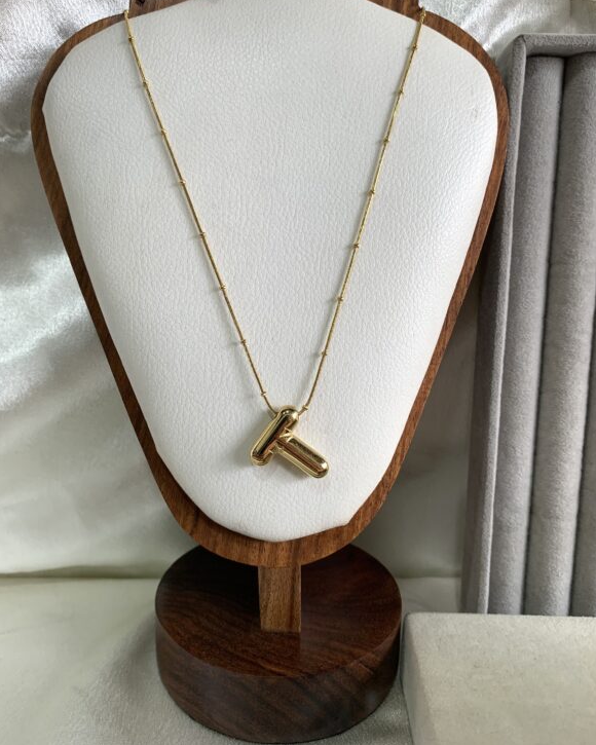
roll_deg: -0.8
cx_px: 289
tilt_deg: -15.9
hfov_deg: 51.5
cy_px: 339
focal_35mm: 28
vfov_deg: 62.1
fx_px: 617
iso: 64
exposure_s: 1/100
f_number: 1.8
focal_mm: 4.25
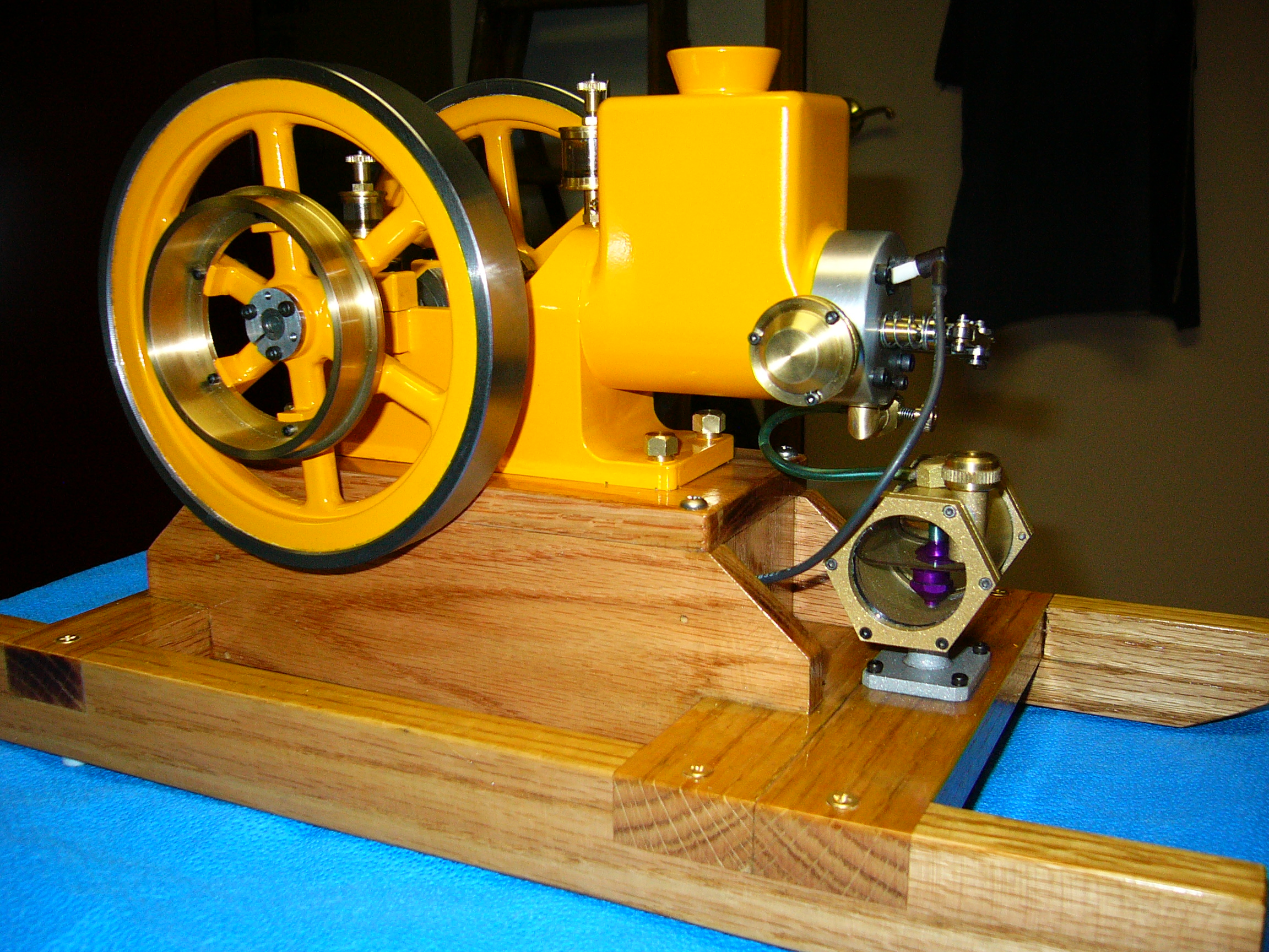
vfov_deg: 40.7
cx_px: 634
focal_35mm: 35
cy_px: 476
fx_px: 1283
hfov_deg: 52.6
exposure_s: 1/60
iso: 100
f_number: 2.8
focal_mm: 5.8
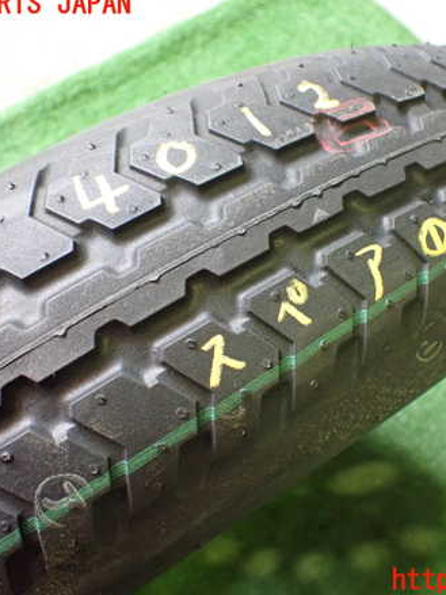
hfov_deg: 34.8
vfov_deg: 45.8
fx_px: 705
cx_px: 291
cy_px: 293
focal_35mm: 41
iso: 800
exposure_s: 1/50
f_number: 2.3
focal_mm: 5.4
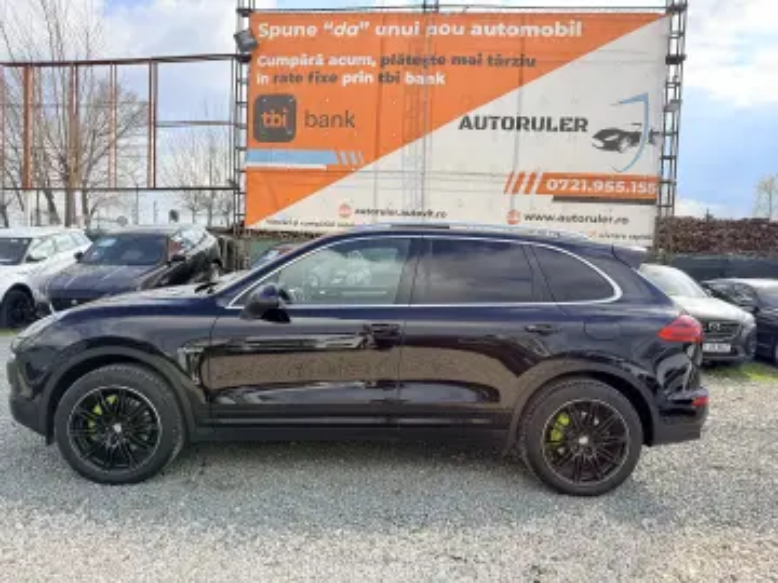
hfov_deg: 71.6
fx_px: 539
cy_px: 292
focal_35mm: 24
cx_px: 389
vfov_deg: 56.8
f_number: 1.78
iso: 100
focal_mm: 6.76
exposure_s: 1/1385
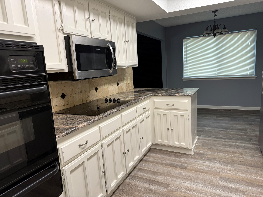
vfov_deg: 56.8
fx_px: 182
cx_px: 132
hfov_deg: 71.6
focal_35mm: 24
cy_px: 98
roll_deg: +4.5
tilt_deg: -10.0
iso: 160
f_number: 1.78
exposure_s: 1/116
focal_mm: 6.76
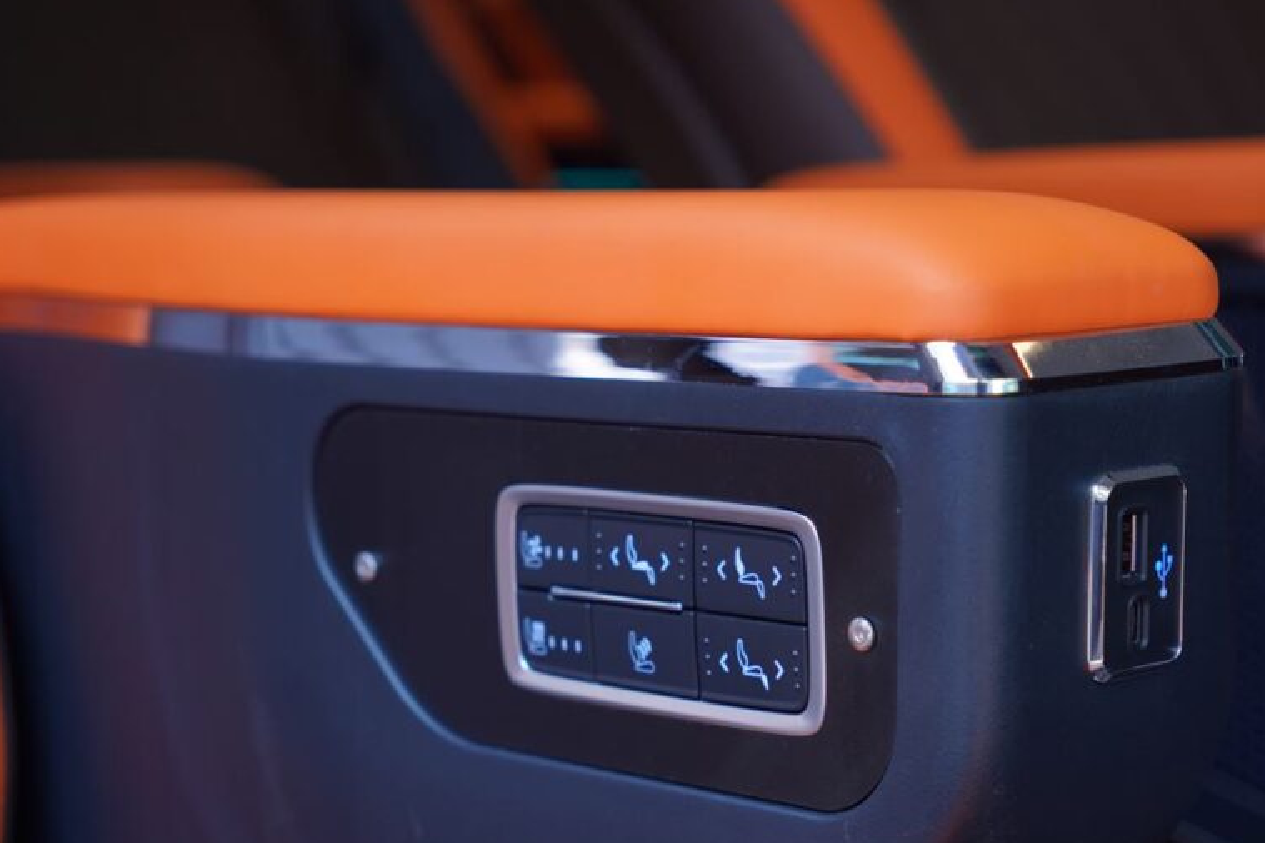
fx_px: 2987
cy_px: 499
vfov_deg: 16.1
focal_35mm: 85
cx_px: 817
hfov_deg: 23.8
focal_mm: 42
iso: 100
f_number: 3.2
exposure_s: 1/125
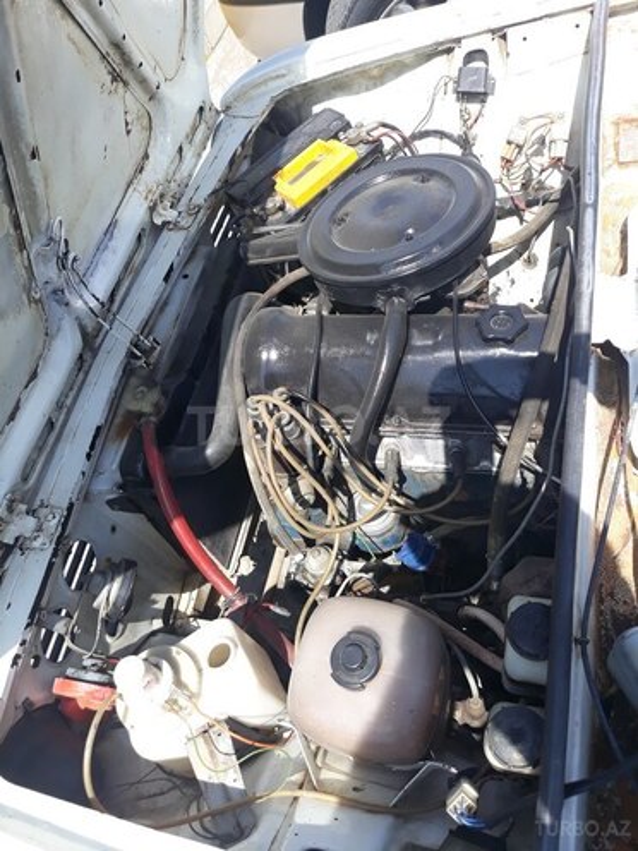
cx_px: 319
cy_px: 426
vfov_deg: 65.3
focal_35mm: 27
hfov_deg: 51.4
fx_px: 664
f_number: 1.7
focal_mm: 3.71
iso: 40
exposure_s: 1/804
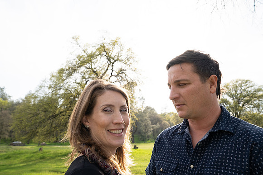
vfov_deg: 49.6
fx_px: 190
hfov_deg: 69.4
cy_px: 88
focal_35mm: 26
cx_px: 132
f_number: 6.3
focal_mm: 26
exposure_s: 1/125
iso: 100
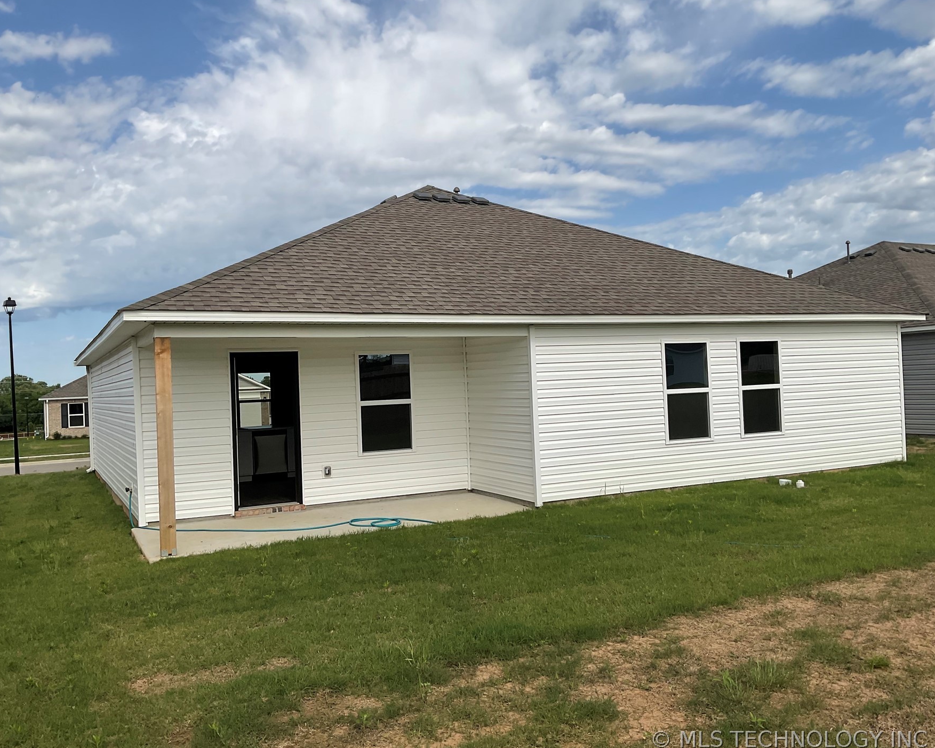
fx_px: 858
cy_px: 373
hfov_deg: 57.2
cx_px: 484
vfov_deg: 47.1
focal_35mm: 31
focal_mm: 3
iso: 16
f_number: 1.8
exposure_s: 1/2959
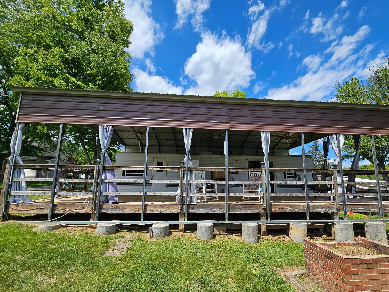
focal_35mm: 14
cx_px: 208
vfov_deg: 85.6
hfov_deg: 101.9
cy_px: 155
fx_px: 157
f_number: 2.2
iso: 50
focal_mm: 2.2
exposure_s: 1/2497
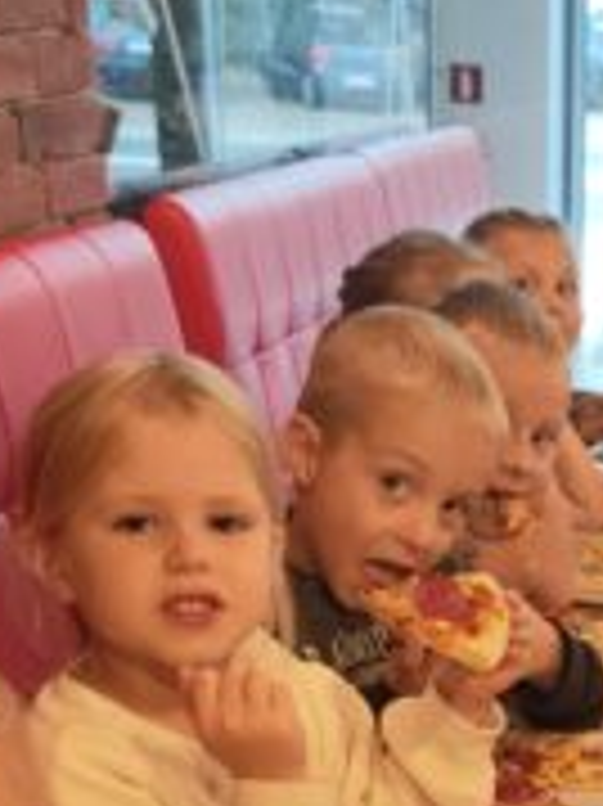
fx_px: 1791
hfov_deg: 18.1
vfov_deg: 23.7
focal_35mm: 77
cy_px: 892
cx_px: 729
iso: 500
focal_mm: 6.19
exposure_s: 1/33.3
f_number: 1.65
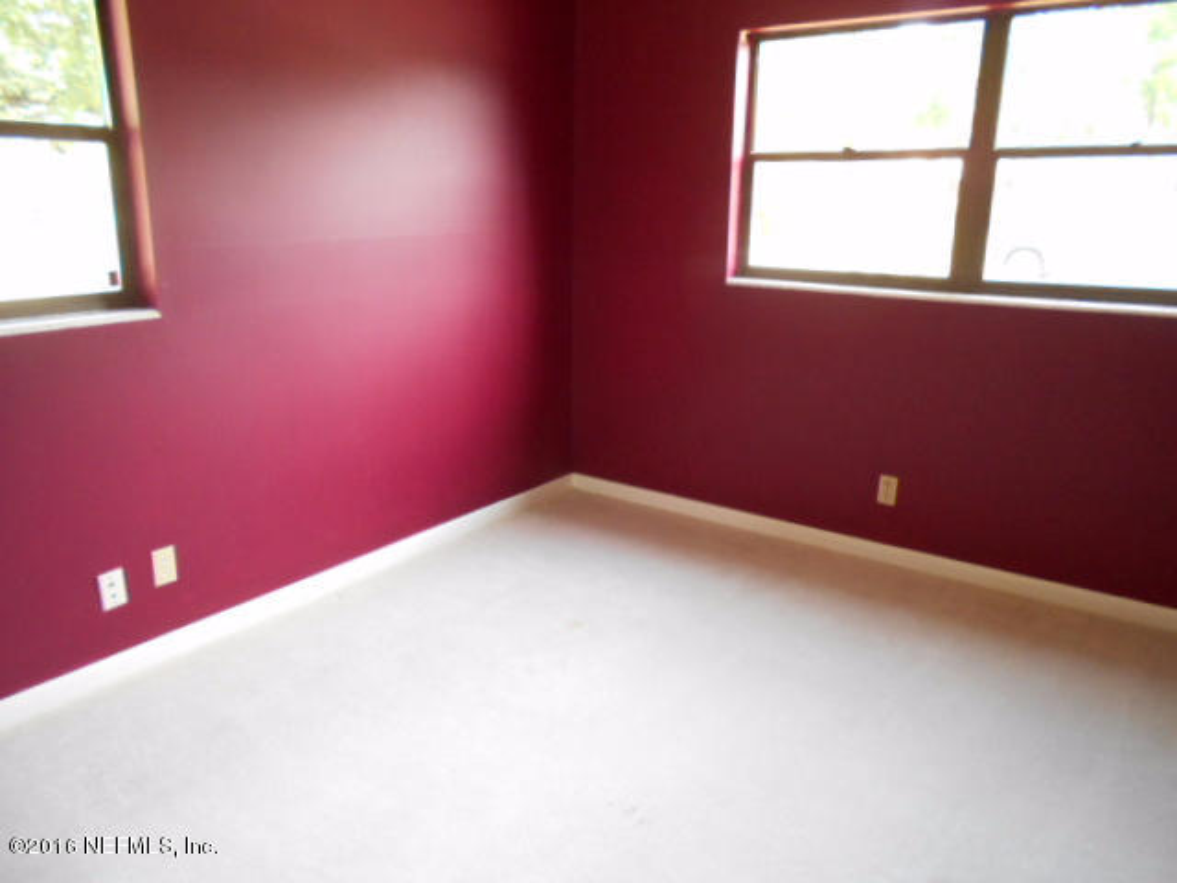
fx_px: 884
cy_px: 442
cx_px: 588
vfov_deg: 53.1
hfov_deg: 67.3
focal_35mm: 26
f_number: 3.2
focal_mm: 4.6
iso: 280
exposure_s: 1/30
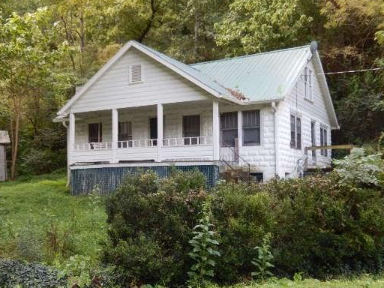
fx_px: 499
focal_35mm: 45
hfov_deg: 41.8
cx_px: 147
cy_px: 172
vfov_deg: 32.1
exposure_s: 1/100
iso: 125
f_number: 4
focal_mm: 6.5
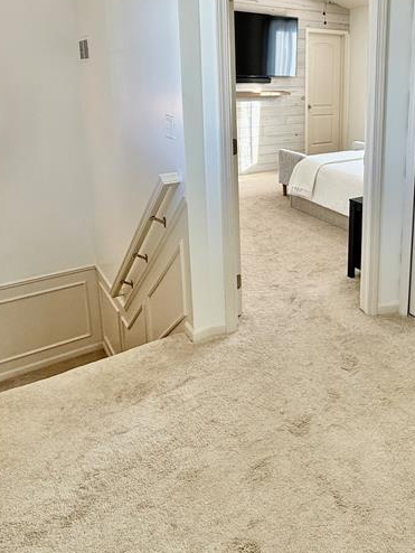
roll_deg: -0.5
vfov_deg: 59.5
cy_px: 165
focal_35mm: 29
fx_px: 463
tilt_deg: -10.9
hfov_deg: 46.0
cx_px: 328
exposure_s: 1/120
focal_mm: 2.22
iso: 100
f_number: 2.2
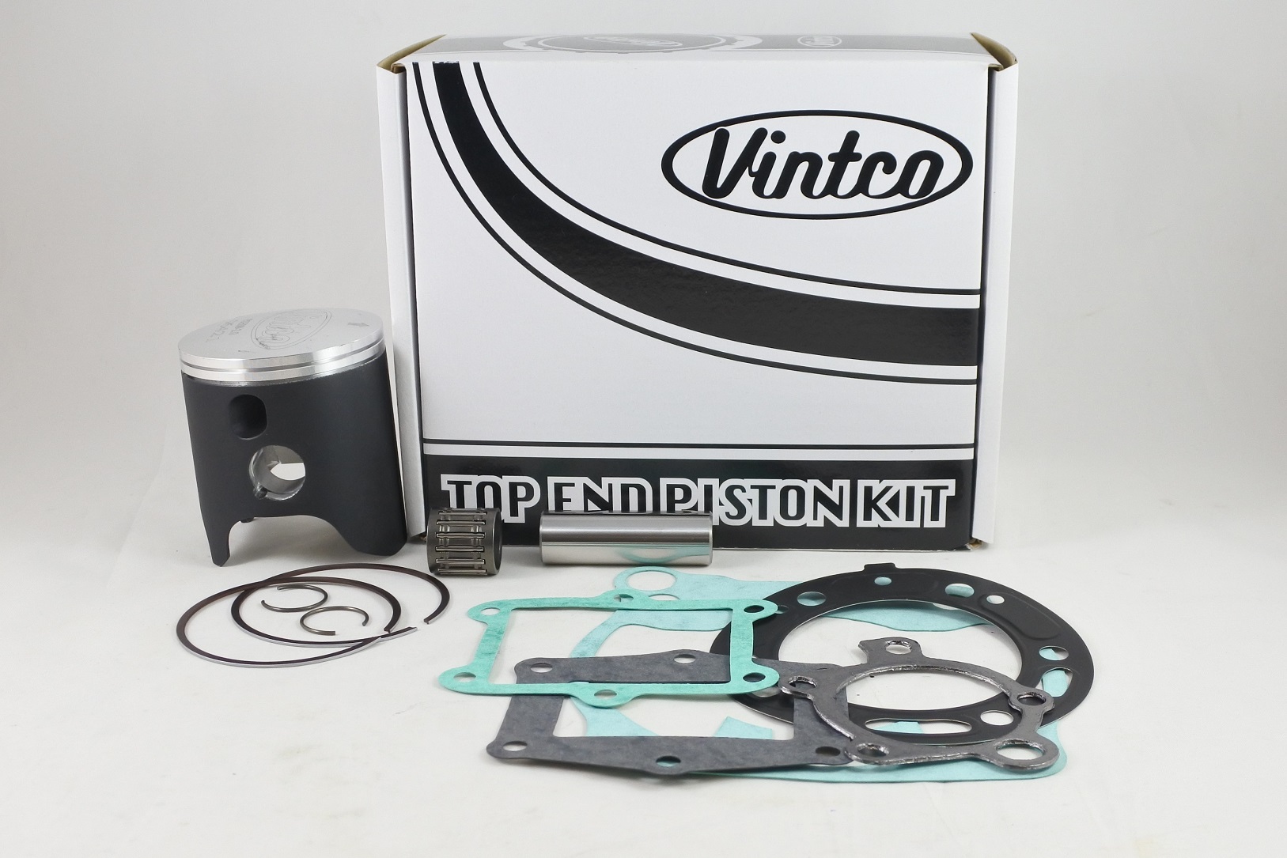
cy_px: 429
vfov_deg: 40.0
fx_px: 1180
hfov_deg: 57.2
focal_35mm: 33
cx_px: 644
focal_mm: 12.3
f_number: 3.8
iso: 450
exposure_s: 1/125
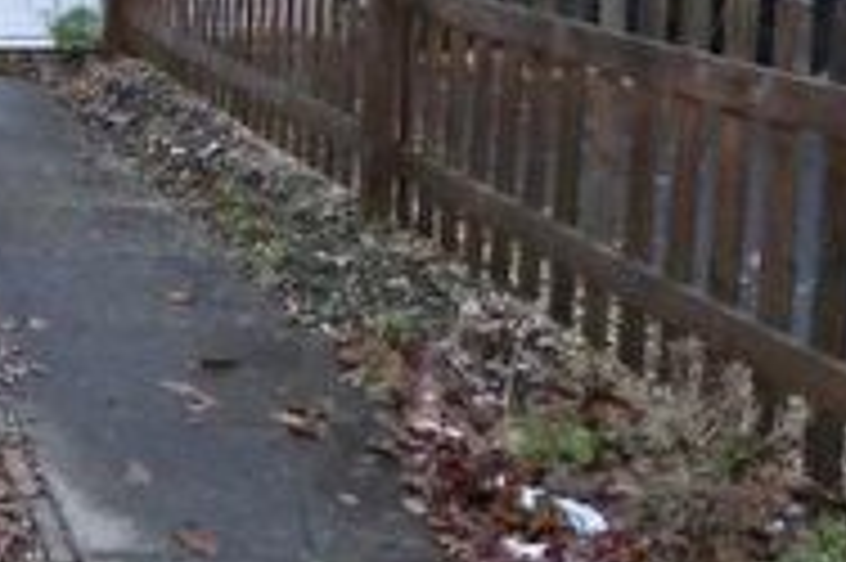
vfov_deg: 22.0
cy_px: -146
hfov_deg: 29.5
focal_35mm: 56
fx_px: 1315
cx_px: -225
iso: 6400
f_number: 13
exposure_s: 1/80
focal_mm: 10
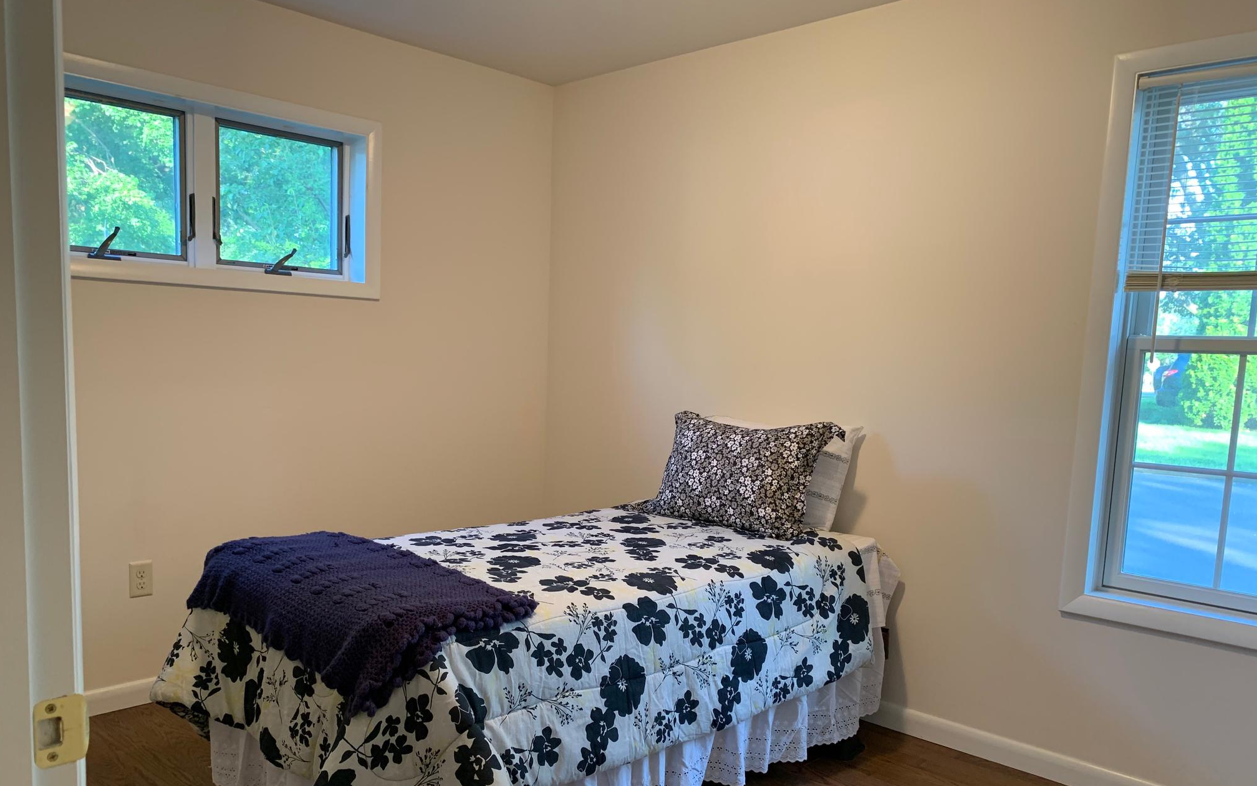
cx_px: 622
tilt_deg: -8.4
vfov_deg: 44.3
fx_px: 959
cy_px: 476
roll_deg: -2.4
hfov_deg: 66.5
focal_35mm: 28
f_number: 1.8
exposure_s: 1/60
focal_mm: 4.25
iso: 125
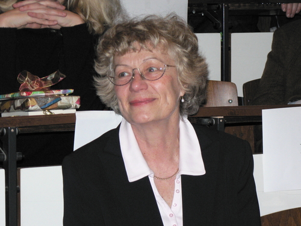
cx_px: 150
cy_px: 113
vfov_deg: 9.5
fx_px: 1365
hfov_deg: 12.6
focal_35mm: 157
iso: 400
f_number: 3.3
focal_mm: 26.2
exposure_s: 1/60
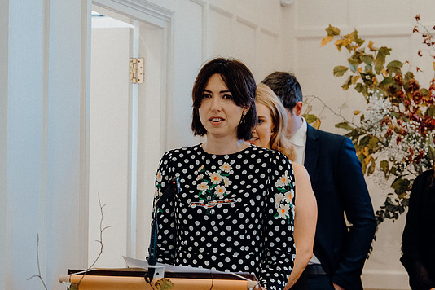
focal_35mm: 114
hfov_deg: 17.9
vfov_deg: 12.0
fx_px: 1377
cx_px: 235
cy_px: 152
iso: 2000
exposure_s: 1/160
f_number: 3.5
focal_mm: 70
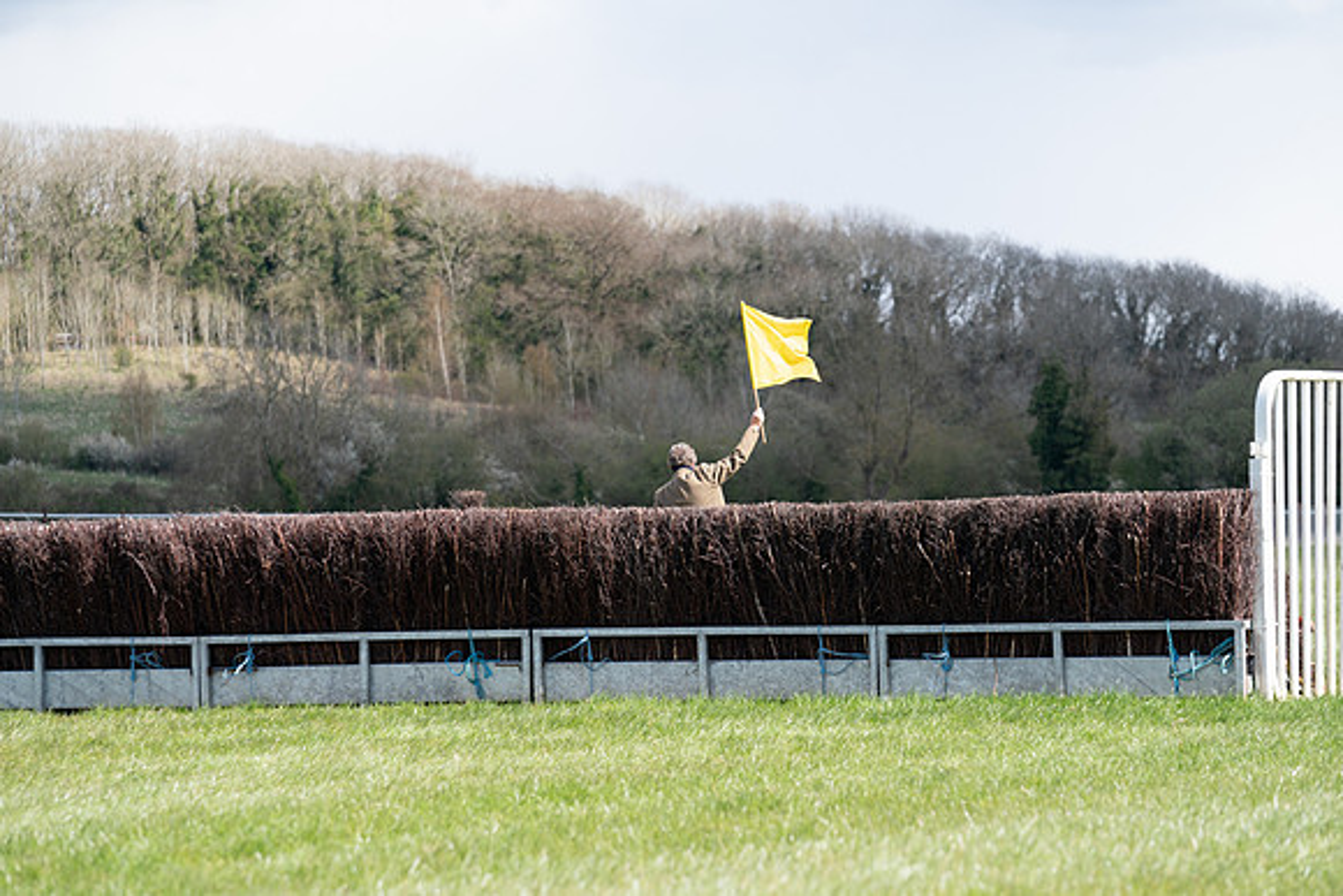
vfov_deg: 9.9
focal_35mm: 138
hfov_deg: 14.9
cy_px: 448
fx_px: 5149
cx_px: 672
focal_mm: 138
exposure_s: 1/1600
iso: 400
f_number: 4
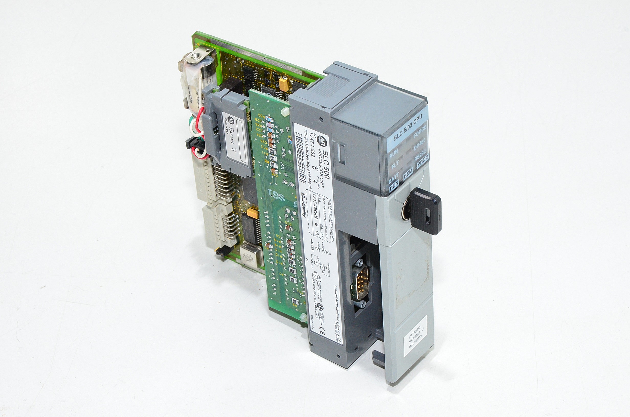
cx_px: 315
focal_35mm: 99
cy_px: 208
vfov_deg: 13.8
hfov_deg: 20.7
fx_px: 1729
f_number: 16
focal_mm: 66
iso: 1600
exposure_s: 1/50
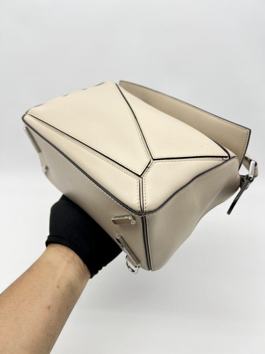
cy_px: 177
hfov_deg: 53.1
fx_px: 265
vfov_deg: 67.3
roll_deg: +1.5
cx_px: 132
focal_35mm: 26
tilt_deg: -29.2
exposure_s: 1/112
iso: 32
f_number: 1.5
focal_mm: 5.7
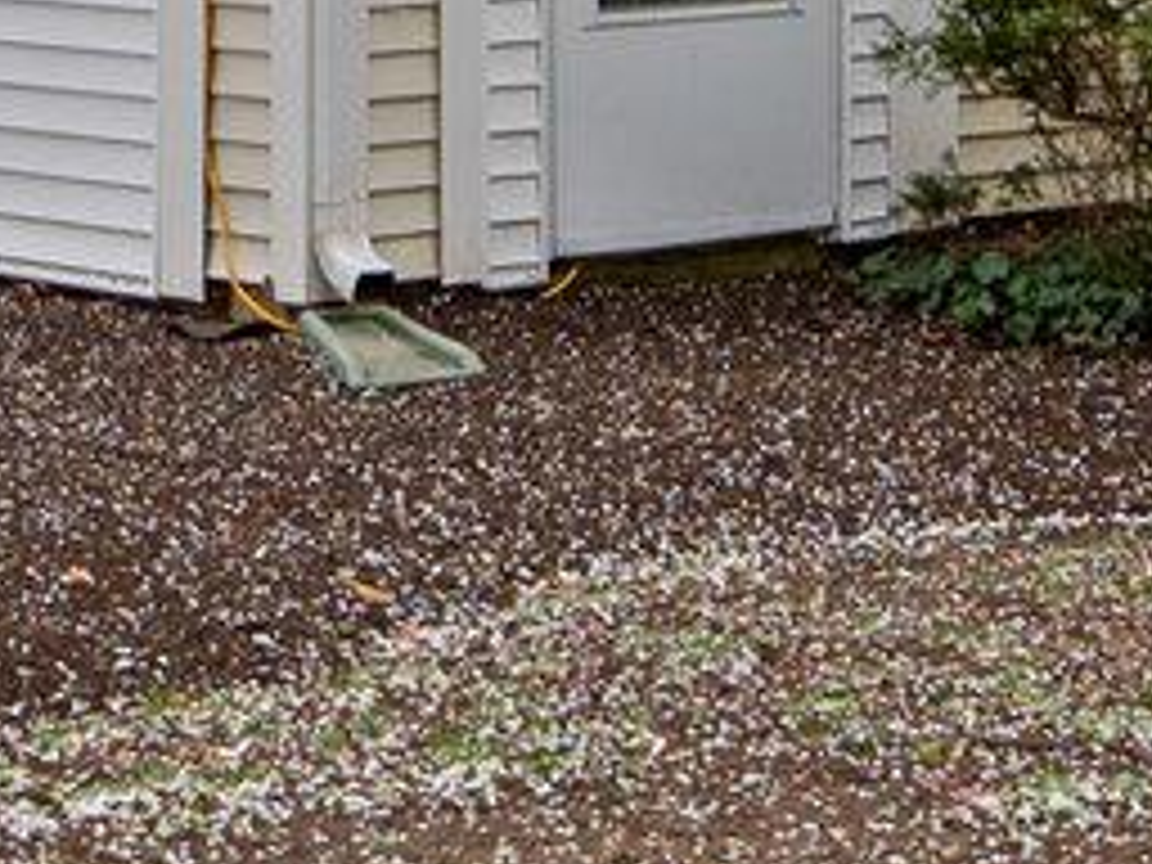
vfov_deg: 10.3
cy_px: -1258
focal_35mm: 123
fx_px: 4093
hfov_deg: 15.9
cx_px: 950
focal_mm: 16
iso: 400
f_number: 8
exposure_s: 1/160
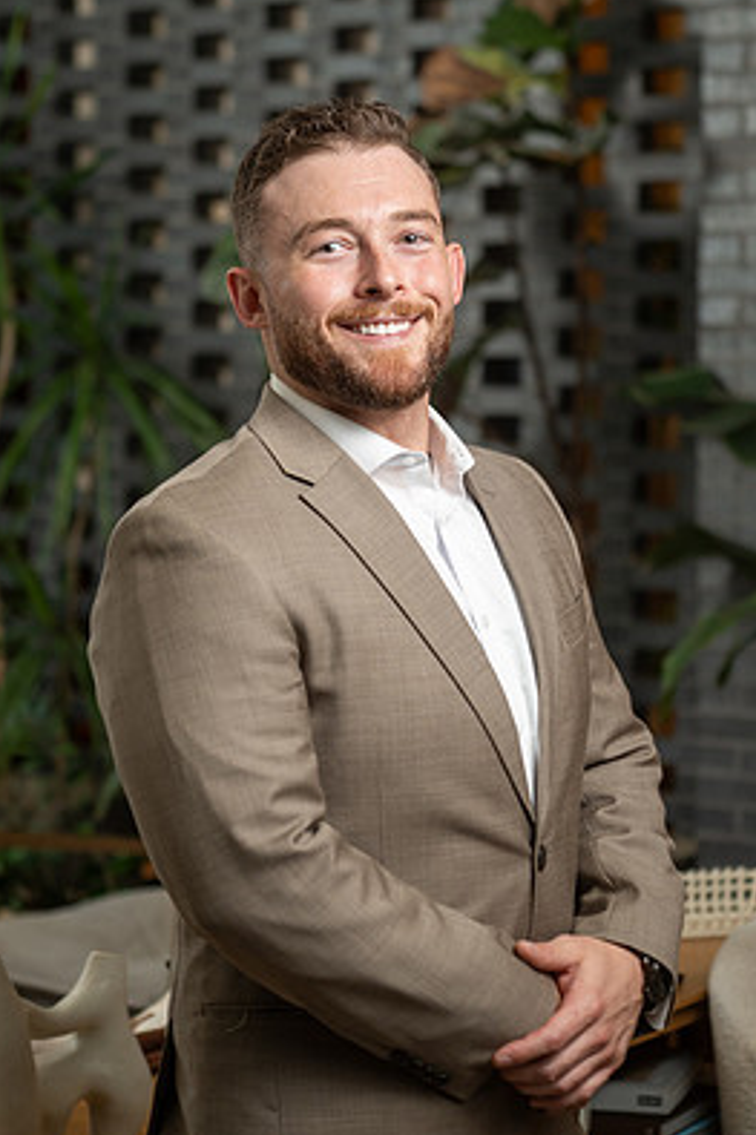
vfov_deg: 20.8
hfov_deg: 14.0
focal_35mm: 98
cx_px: 394
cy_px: 606
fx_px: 3089
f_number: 4
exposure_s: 1/200
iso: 800
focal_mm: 86
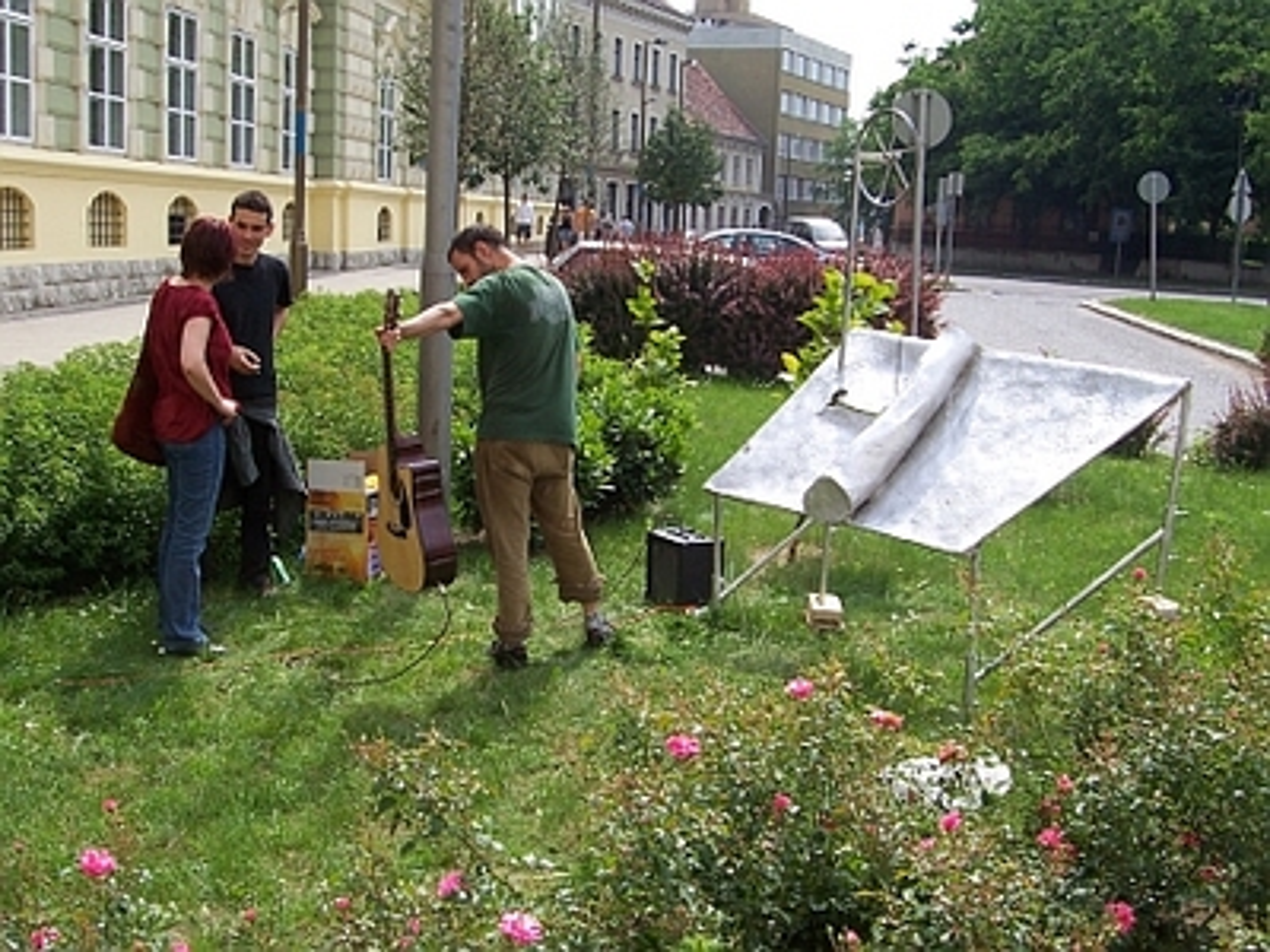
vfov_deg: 34.3
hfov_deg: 44.8
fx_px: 1541
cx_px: 635
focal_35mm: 42
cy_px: 476
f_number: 5.6
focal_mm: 7
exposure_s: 1/180
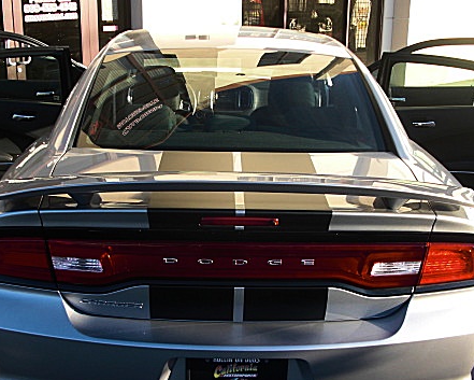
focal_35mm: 51
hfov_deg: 36.6
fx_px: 716
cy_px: 223
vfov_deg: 29.6
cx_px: 220
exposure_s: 1/200
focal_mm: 6.3
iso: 50
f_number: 2.8
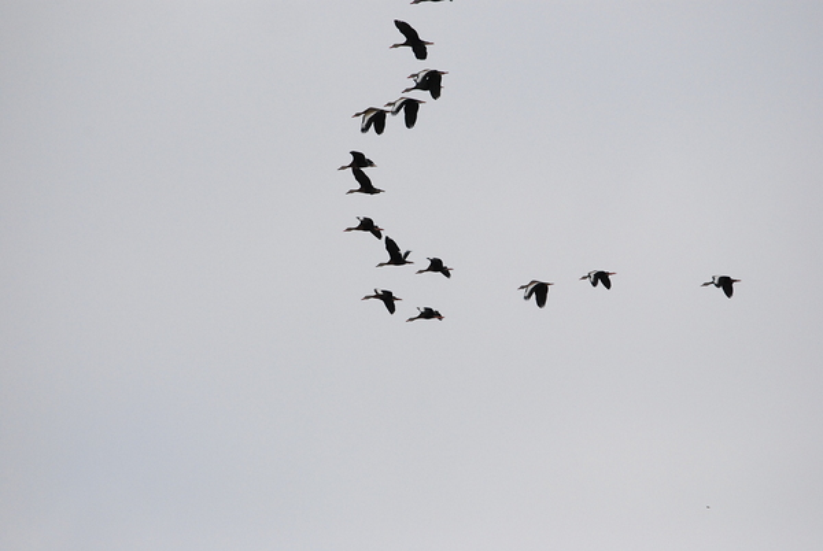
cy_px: 276
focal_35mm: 278
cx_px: 412
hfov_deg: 7.4
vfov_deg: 5.0
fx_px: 6353
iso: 1600
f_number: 10
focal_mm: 185
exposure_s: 1/4000
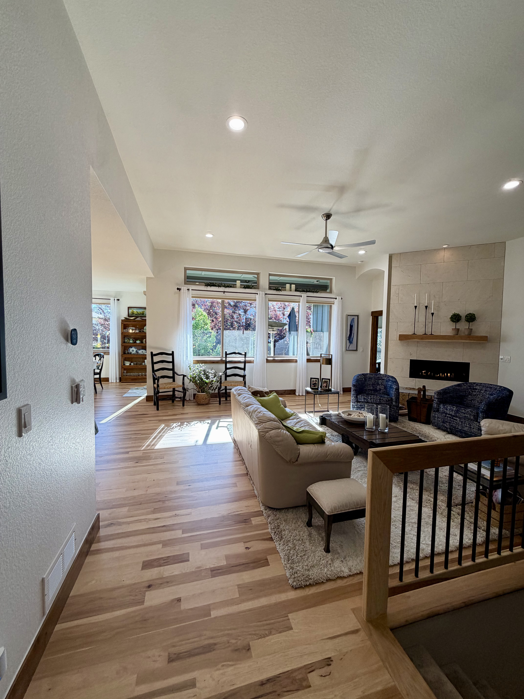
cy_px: 350
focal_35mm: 14
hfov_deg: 85.7
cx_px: 262
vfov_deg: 102.1
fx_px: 283
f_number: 2.2
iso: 64
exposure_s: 1/120
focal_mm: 2.22
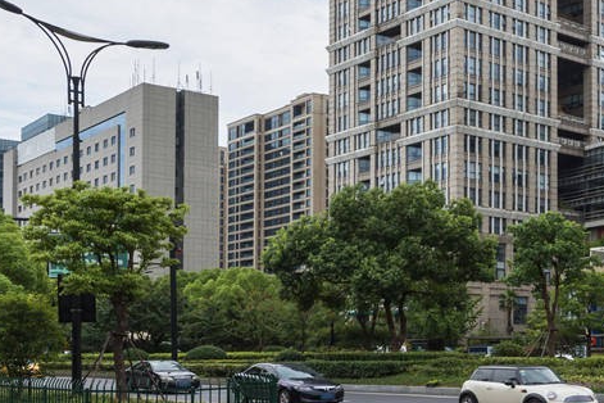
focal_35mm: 43
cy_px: -30
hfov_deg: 43.8
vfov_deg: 28.6
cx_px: 461
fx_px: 721
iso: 100
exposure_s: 1/320
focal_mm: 18
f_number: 8
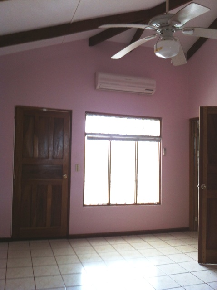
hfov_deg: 40.6
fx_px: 293
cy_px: 145
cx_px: 108
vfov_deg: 52.7
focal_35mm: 35
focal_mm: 3.85
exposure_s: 1/40
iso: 80
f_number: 2.8
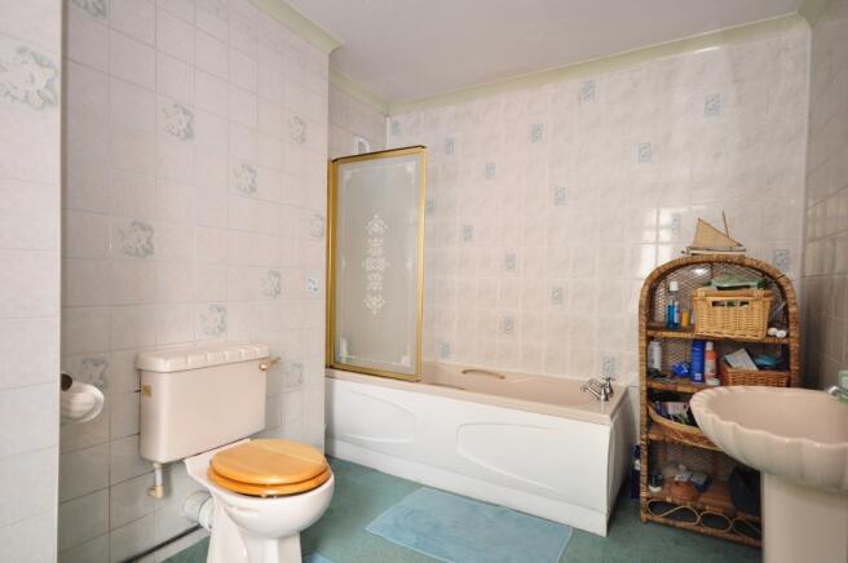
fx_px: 459
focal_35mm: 20
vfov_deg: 63.1
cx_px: 424
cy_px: 282
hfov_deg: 85.5
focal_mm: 13
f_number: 4.5
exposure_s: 1/2
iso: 200
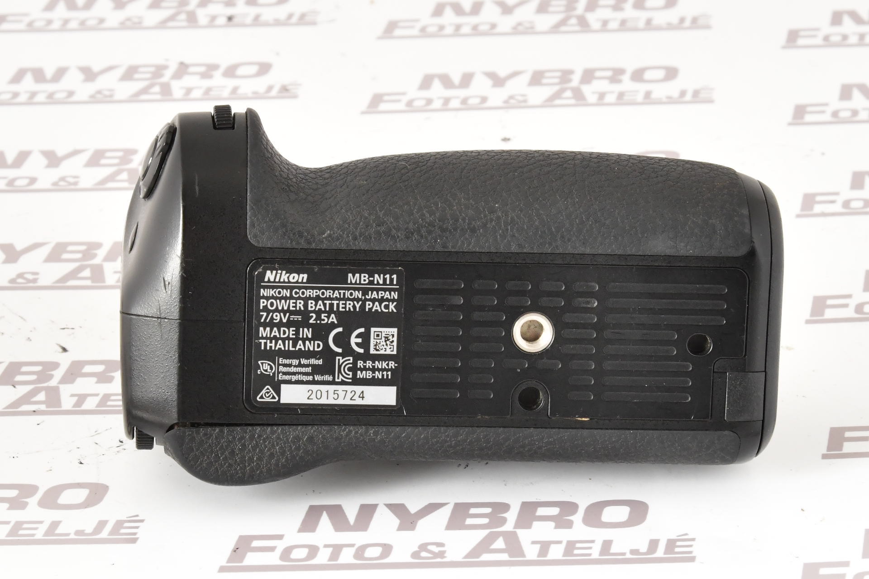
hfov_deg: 32.4
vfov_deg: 21.9
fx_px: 1496
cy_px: 290
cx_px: 434
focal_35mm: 62
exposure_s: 1/160
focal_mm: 62
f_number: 13
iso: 1600
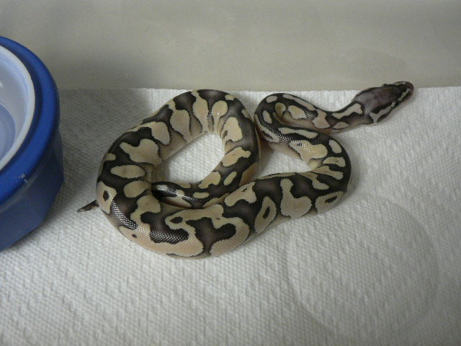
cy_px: 173
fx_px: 479
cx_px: 230
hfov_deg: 51.4
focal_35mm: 36
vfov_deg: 39.7
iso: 200
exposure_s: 1/15
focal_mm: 6
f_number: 2.8
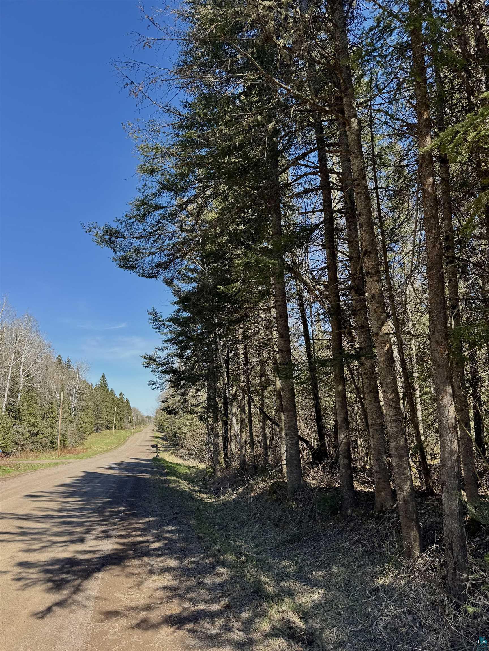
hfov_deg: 56.8
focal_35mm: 24
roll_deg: +1.3
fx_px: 452
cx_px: 244
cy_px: 326
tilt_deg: +10.2
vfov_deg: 71.6
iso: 80
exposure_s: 1/1285
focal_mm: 6.76
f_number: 1.78
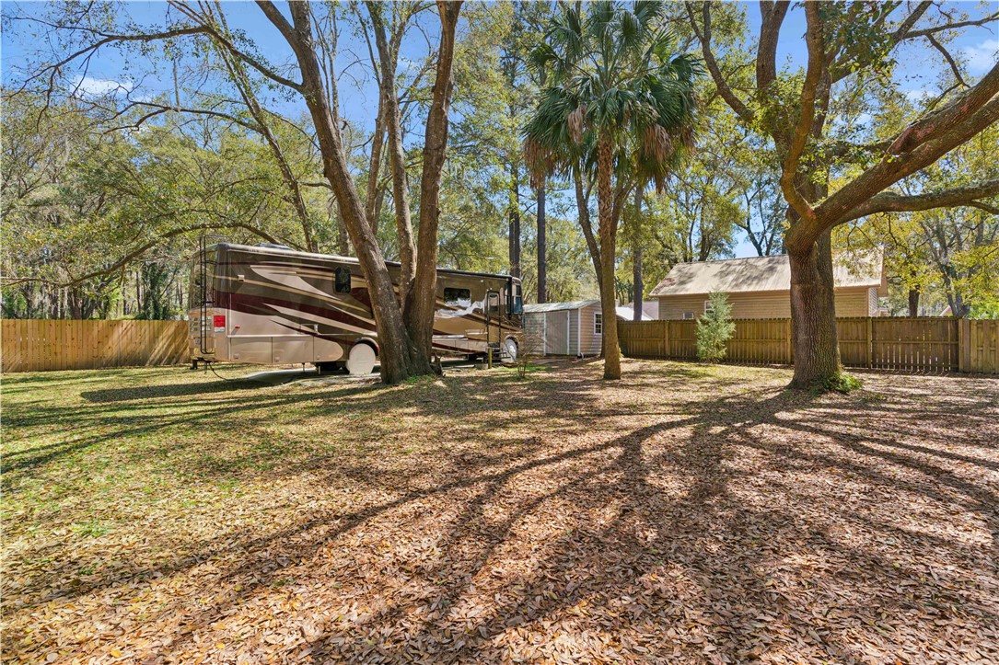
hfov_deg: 93.3
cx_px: 500
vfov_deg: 70.4
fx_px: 472
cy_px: 332
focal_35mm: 17
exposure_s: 1/100
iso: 250
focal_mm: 17
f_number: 8
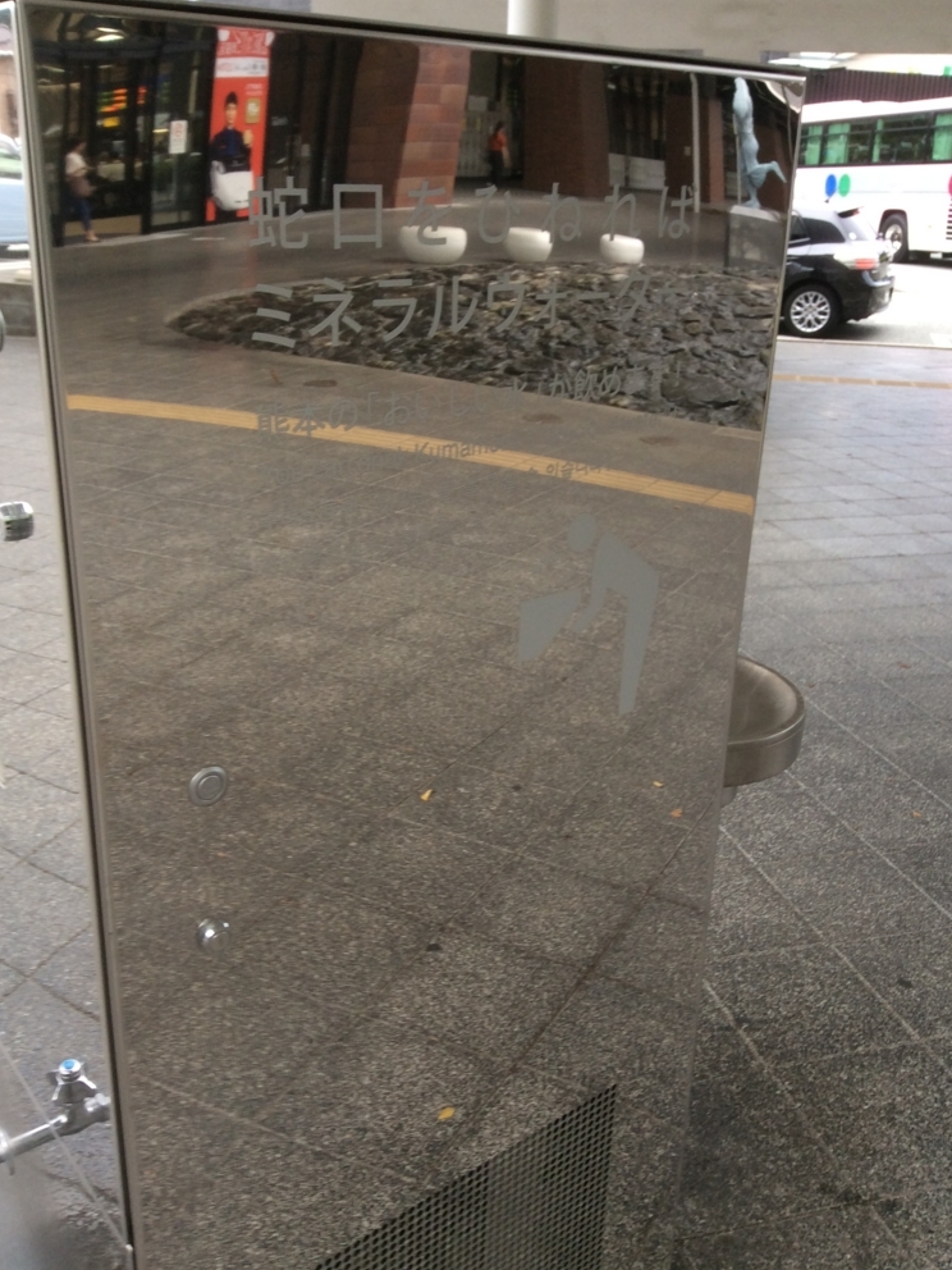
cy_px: 621
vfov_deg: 55.3
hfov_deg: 42.9
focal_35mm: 33
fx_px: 1210
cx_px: 469
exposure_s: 1/40
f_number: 2.4
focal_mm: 3.3
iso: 40
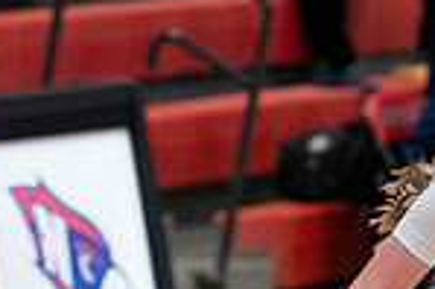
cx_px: 495
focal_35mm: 651
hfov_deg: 3.2
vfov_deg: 2.1
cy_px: 364
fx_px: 7858
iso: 3200
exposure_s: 1/1000
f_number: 2.8
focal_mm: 135
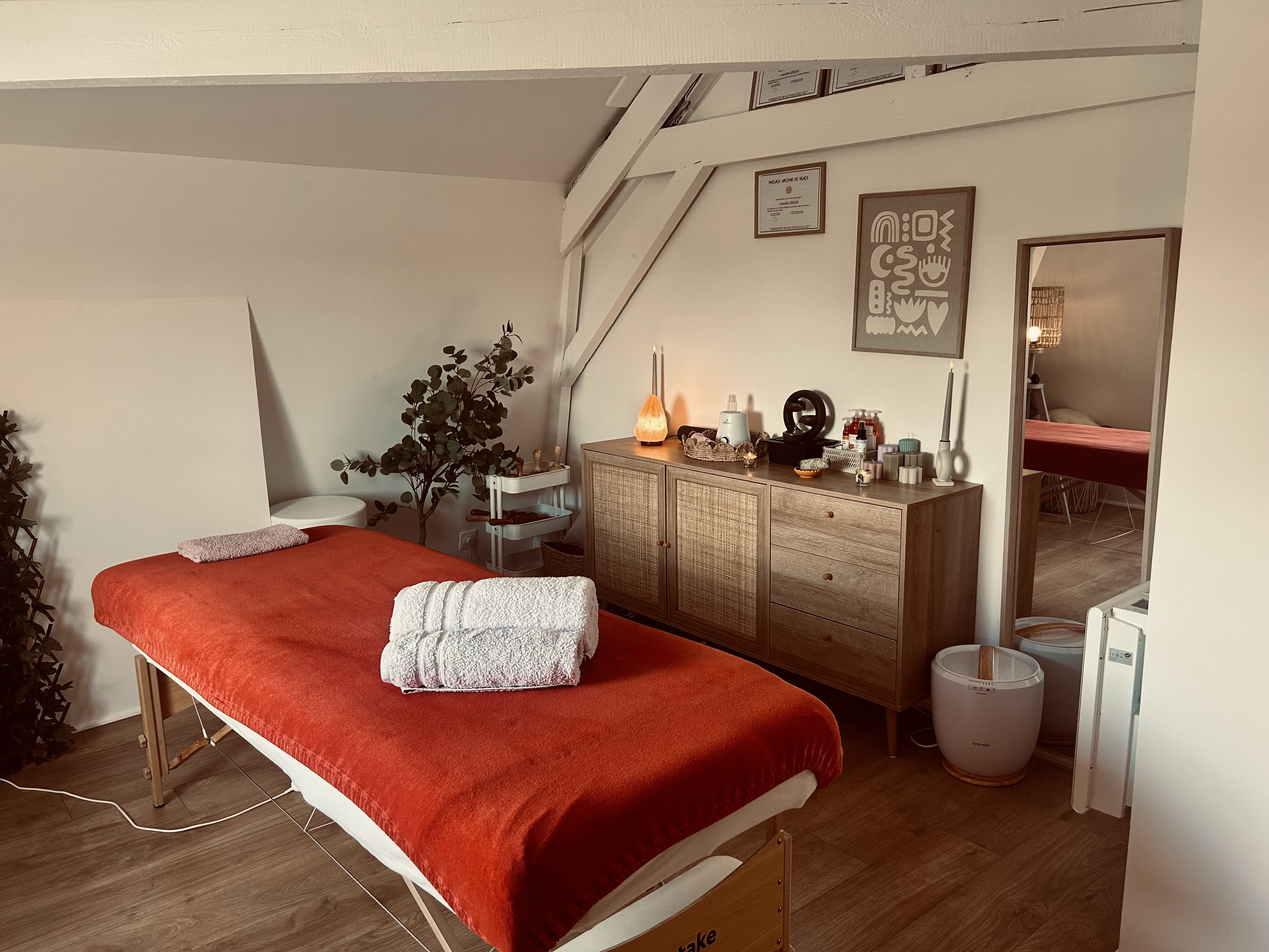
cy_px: 476
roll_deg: +1.6
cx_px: 634
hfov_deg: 67.3
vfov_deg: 53.1
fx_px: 953
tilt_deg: -11.8
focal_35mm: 26
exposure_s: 1/100
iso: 125
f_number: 1.5
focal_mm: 5.7
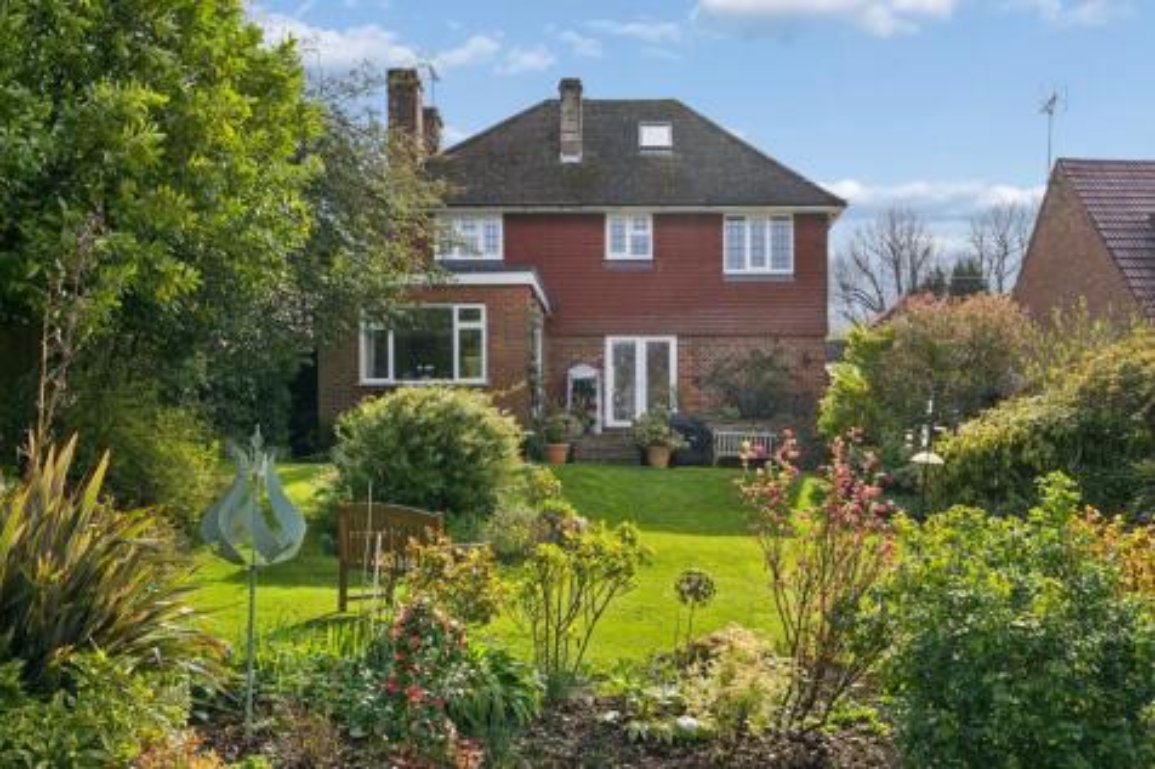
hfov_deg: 54.5
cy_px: 384
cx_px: 578
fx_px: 1122
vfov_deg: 37.8
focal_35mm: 35
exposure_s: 1/200
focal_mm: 35
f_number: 5.6
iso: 125
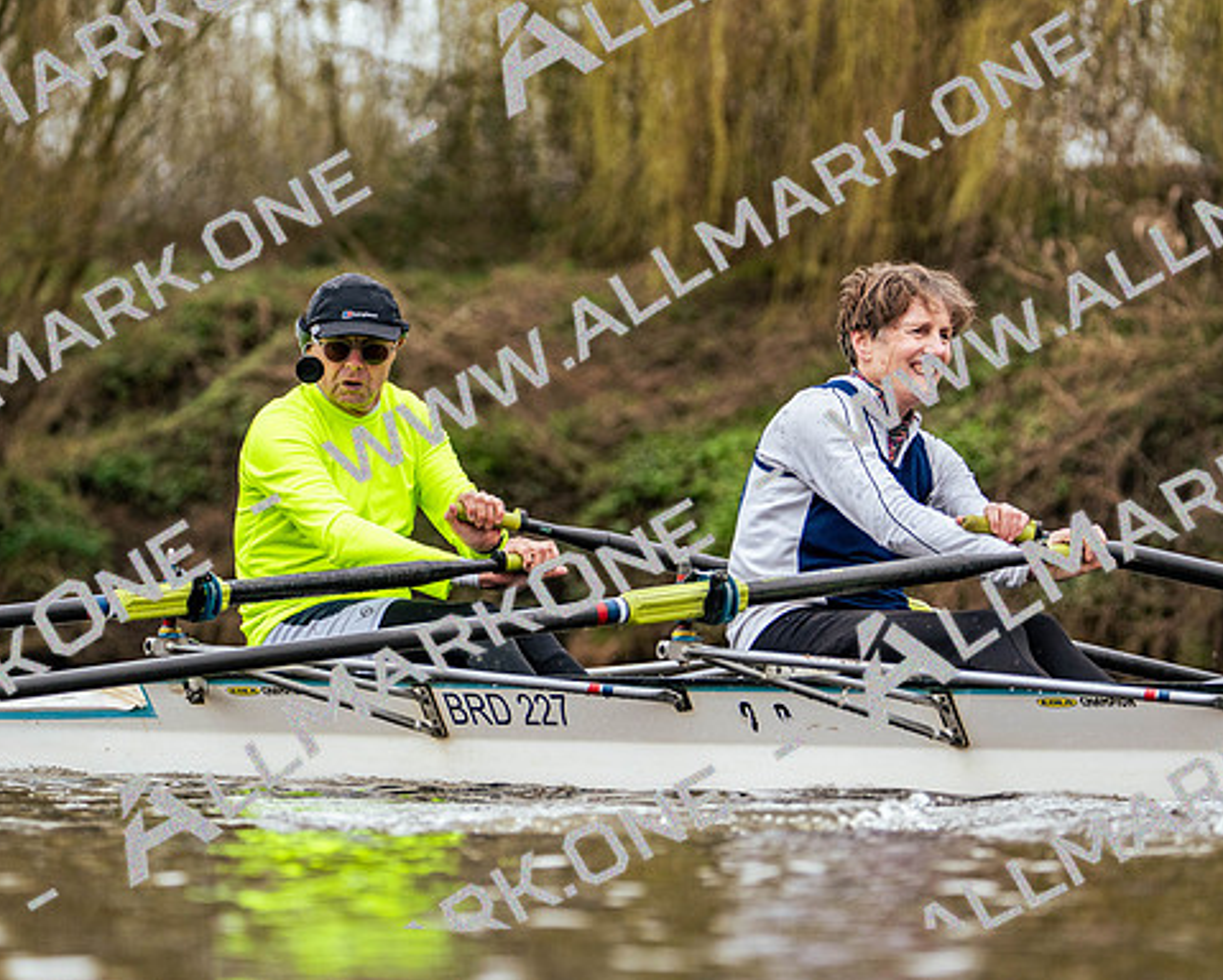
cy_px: 491
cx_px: 638
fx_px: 9708
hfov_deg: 7.2
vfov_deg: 5.8
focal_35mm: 268
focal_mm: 236
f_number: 6.3
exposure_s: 1/2000
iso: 2000
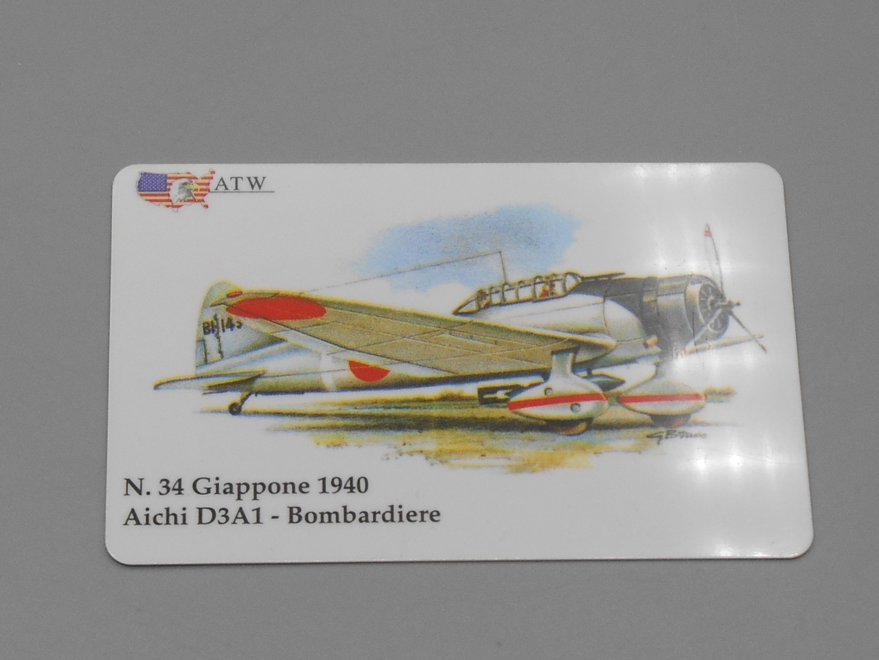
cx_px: 440
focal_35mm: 53
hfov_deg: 36.2
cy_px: 330
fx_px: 1346
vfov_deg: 27.5
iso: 80
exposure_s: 1/200
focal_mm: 9.5
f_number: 4.2
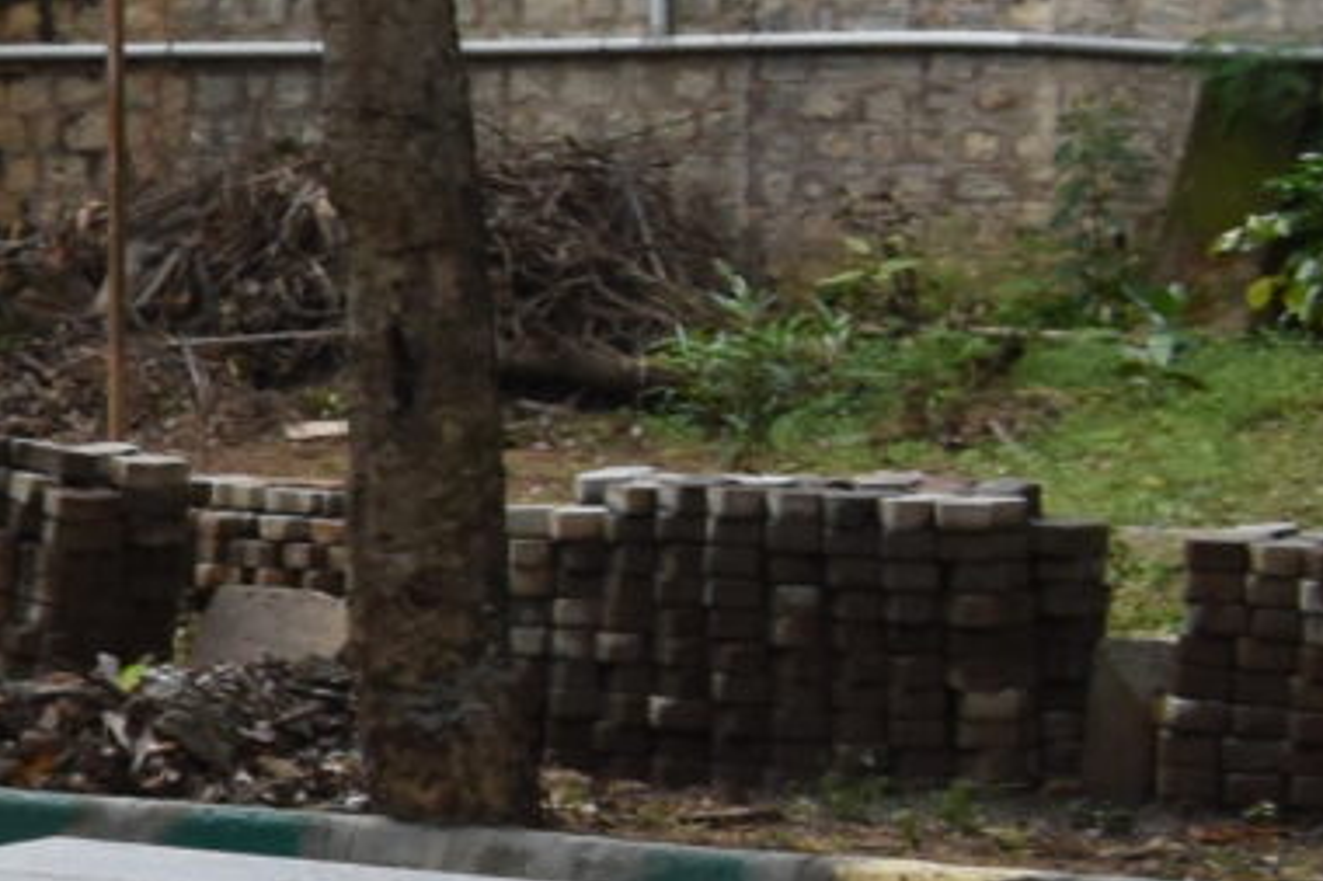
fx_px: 6685
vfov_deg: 7.5
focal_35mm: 182
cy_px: 294
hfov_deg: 8.6
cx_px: -3123
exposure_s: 1/250
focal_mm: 18
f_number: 8
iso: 400
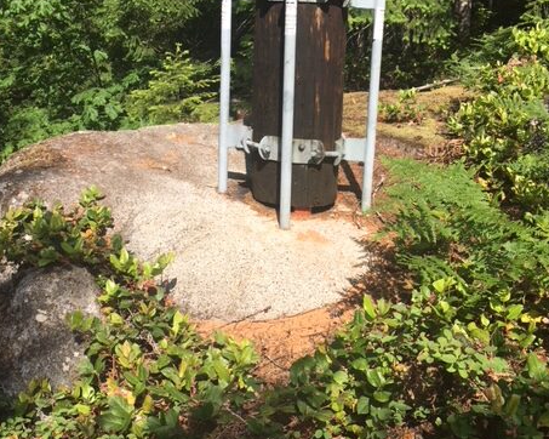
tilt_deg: -12.6
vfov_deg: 37.1
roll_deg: -3.4
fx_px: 650
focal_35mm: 40
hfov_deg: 45.8
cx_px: 285
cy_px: 164
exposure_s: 1/1166
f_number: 2.2
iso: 25
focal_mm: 4.15
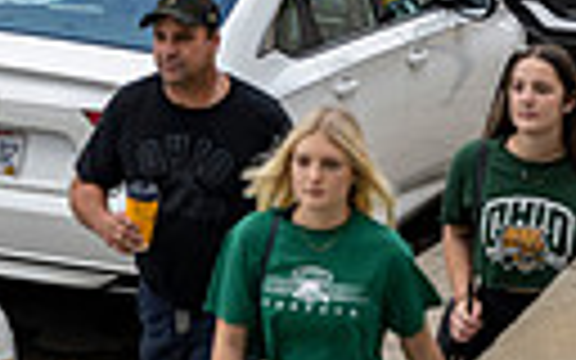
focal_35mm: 323
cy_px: -416
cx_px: 238
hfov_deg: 6.5
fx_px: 5070
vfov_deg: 4.0
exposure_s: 1/1600
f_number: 4
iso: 320
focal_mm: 70
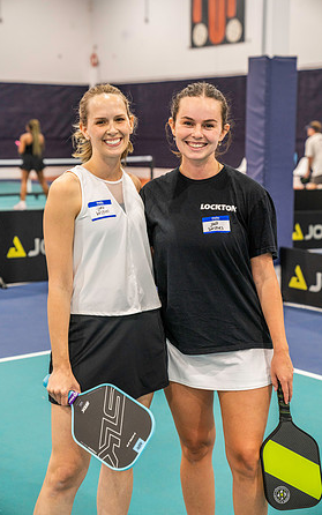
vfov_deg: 28.6
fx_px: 1010
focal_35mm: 72
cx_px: 159
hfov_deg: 18.1
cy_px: 258
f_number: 3.5
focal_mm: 70
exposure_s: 1/200
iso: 2000
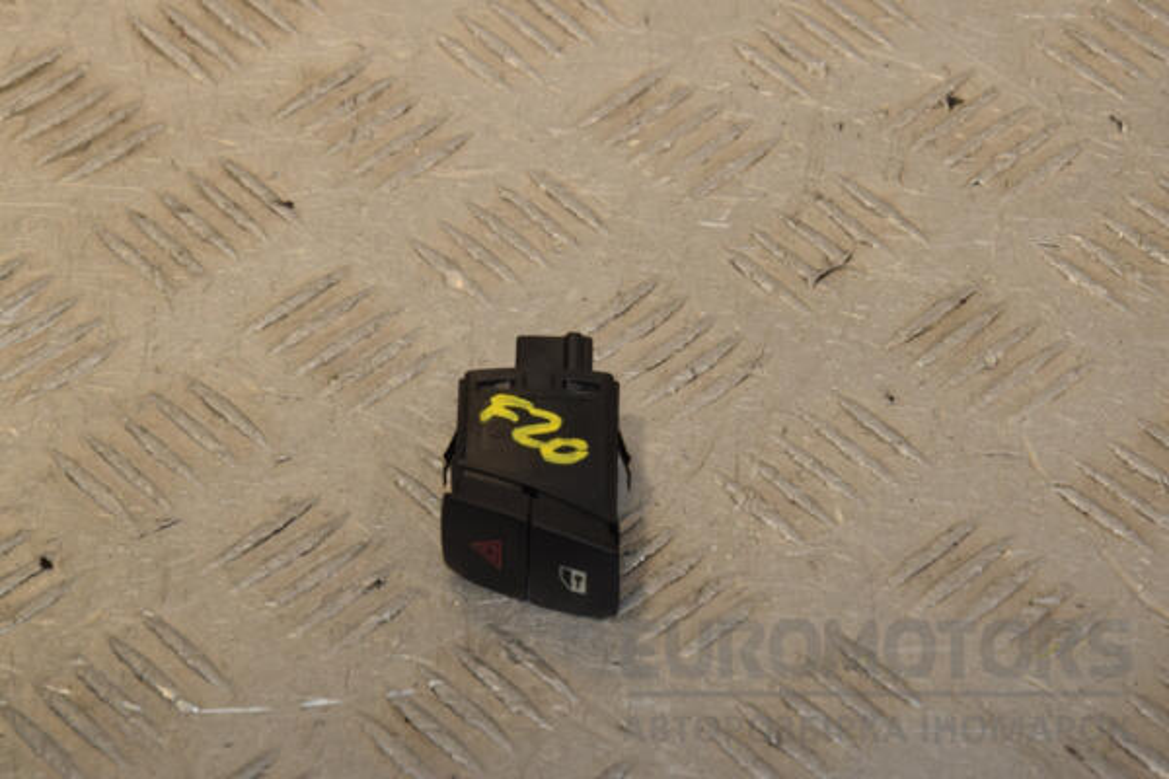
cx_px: 584
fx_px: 4383
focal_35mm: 135
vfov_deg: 10.2
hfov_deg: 15.2
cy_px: 390
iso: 800
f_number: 10
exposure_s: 1/200
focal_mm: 90
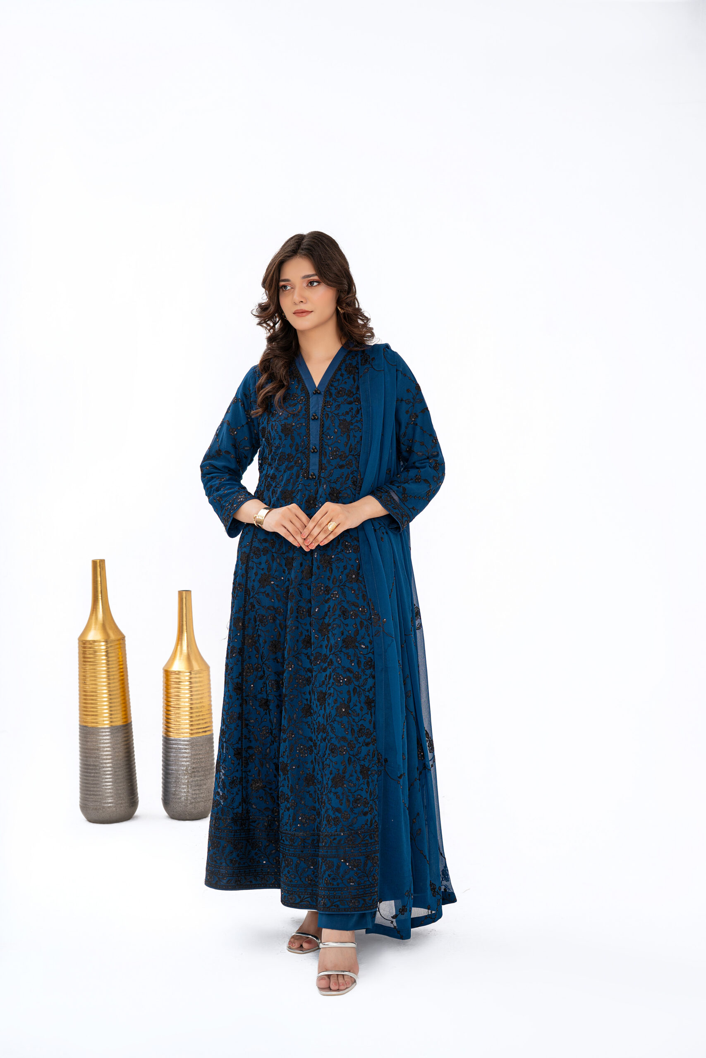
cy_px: 529
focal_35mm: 50
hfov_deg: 27.0
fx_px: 1471
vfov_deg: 39.6
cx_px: 353
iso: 200
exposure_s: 1/200
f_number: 5
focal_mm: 50
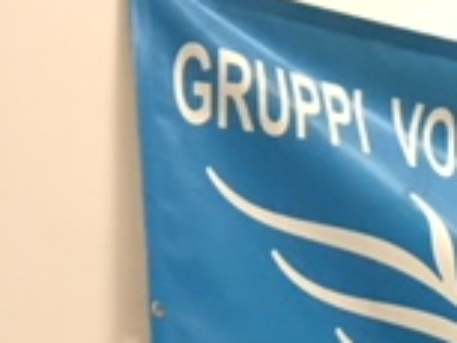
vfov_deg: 11.2
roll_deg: +1.6
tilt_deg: +1.7
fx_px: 1599
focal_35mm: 121
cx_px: 780
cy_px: 662
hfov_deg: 14.6
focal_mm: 4.15
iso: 200
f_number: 2.2
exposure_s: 1/17
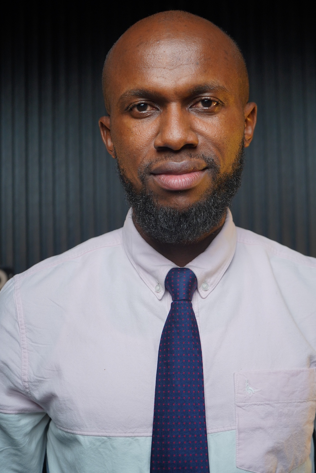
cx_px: 172
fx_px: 632
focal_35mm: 48
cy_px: 231
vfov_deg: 41.1
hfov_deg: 28.1
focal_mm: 42
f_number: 4.5
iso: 800
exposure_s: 1/50
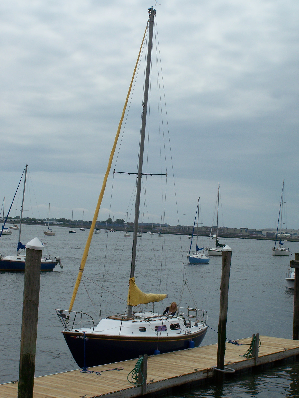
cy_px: 199
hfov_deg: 22.0
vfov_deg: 29.0
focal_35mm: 67
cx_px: 150
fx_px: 771
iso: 80
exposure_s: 1/1000
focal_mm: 11.1
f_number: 6.3
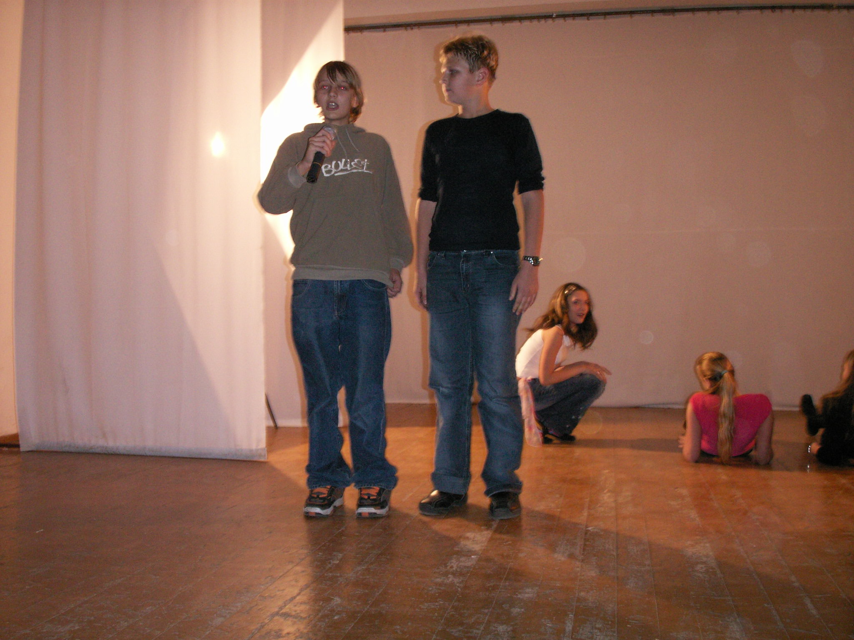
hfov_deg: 50.1
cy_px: 320
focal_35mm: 37
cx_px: 427
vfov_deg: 38.7
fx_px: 913
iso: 160
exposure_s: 1/40
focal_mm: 7.7
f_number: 3.5
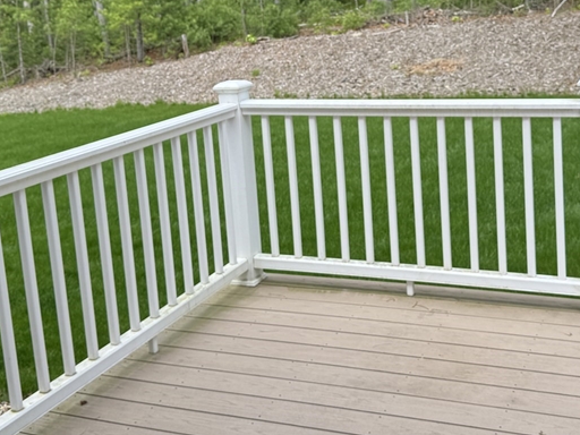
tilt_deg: -9.5
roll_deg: +2.9
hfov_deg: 39.3
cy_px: 117
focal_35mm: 48
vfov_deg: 29.8
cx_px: 370
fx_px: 804
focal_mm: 6.76
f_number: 1.78
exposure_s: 1/739
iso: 80
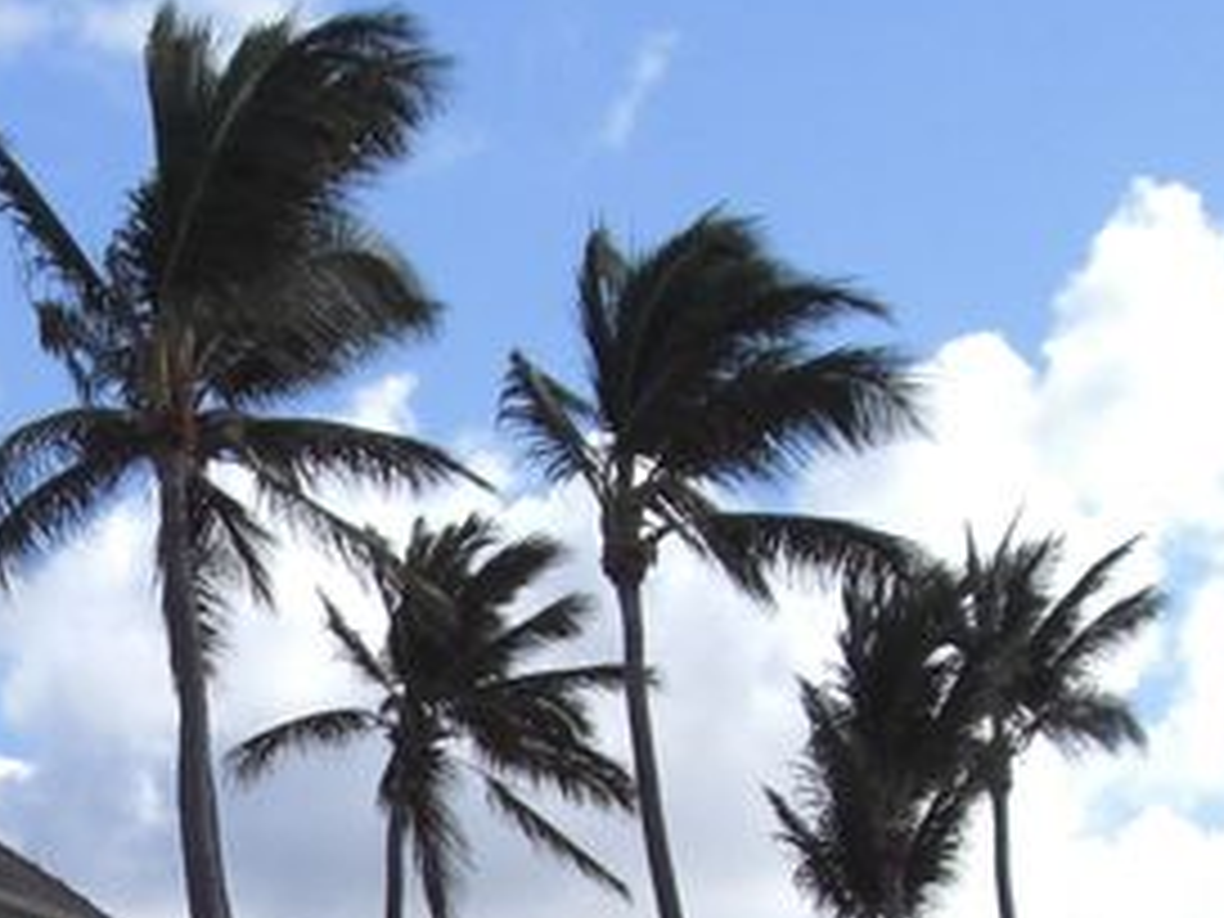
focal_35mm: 143
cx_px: 166
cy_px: 1022
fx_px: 5056
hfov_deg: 13.7
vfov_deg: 10.2
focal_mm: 6.2
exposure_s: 1/160
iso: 64
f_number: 8
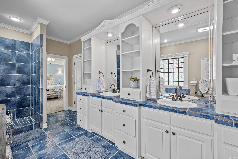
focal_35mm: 15
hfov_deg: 100.4
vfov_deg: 77.3
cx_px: 119
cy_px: 80
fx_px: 99
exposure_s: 1/2.5
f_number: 7.1
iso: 400
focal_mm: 10
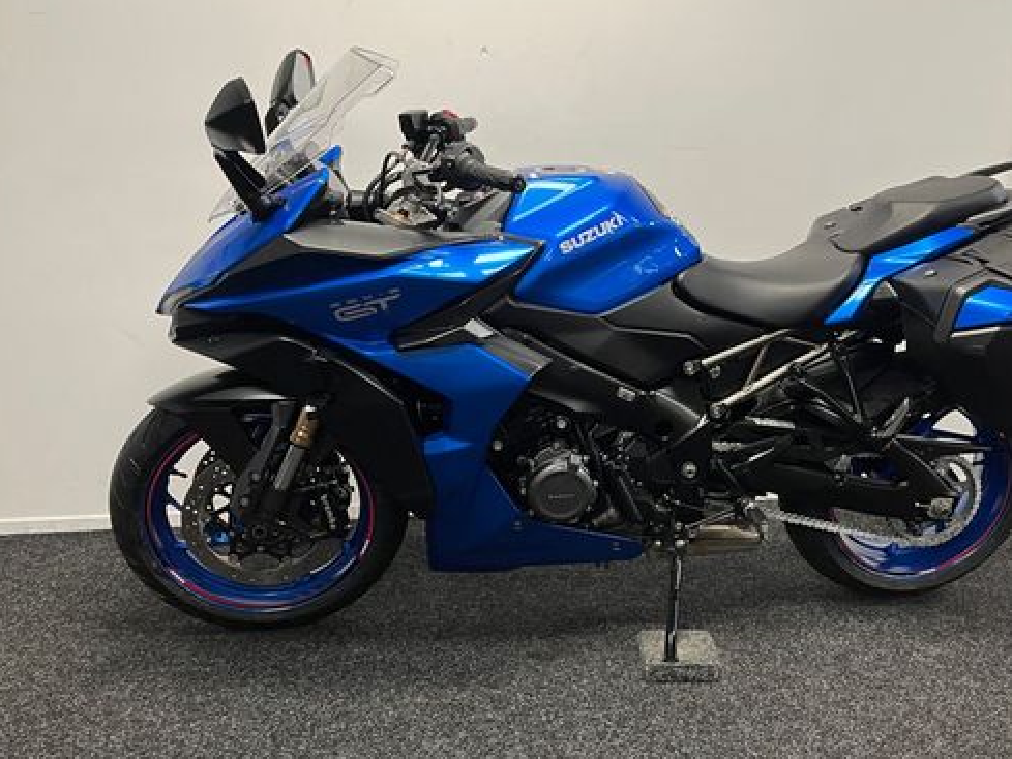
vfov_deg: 41.8
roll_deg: -0.6
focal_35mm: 34
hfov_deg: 53.6
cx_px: 608
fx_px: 994
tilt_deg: -14.1
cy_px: 409
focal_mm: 5.1
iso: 125
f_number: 1.6
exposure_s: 1/50
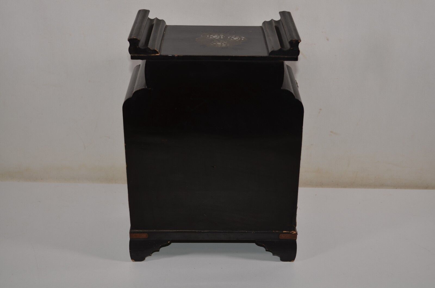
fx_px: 633
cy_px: 144
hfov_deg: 37.9
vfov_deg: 25.6
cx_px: 218
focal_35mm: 52
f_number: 5
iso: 100
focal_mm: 35
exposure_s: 1/200
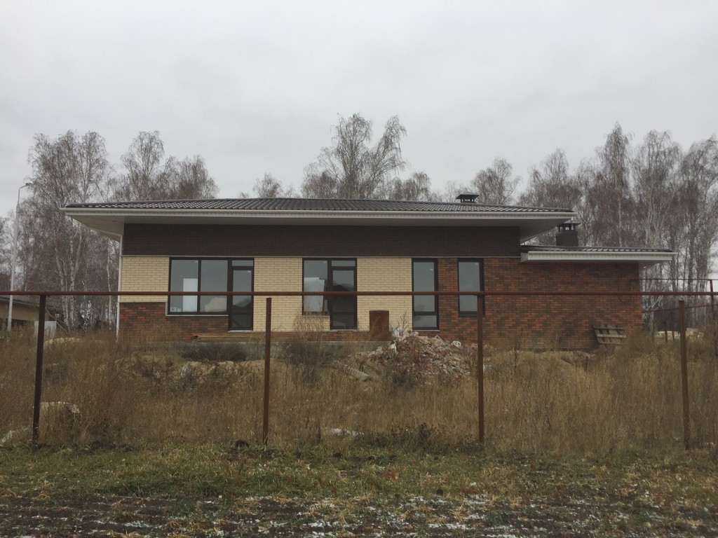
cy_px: 269
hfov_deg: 61.7
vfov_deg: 48.2
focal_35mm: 29
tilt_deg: +7.3
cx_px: 359
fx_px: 602
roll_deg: +0.3
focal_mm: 4.15
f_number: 2.2
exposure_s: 1/408
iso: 32
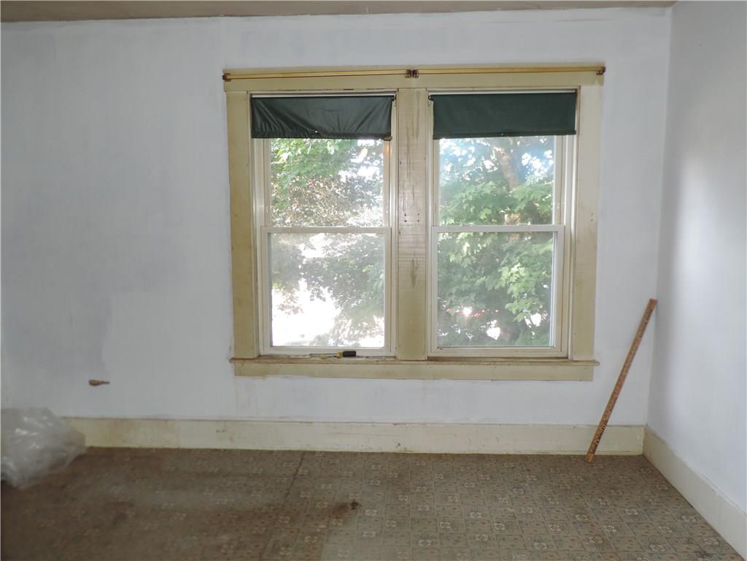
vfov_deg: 49.7
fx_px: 604
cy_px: 280
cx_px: 374
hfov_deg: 63.4
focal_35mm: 28
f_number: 3.1
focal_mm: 4.9
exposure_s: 1/30
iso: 200
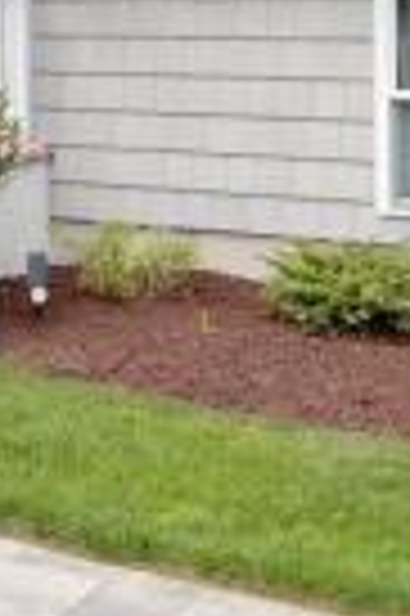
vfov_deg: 22.3
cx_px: -59
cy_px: 0
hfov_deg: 15.0
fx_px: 1507
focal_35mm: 88
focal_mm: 3
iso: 16
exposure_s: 1/412
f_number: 1.8
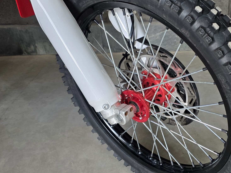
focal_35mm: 40
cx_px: 169
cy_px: 90
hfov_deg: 45.4
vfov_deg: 36.0
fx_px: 267
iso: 250
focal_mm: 6.3
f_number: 1.7
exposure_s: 1/180
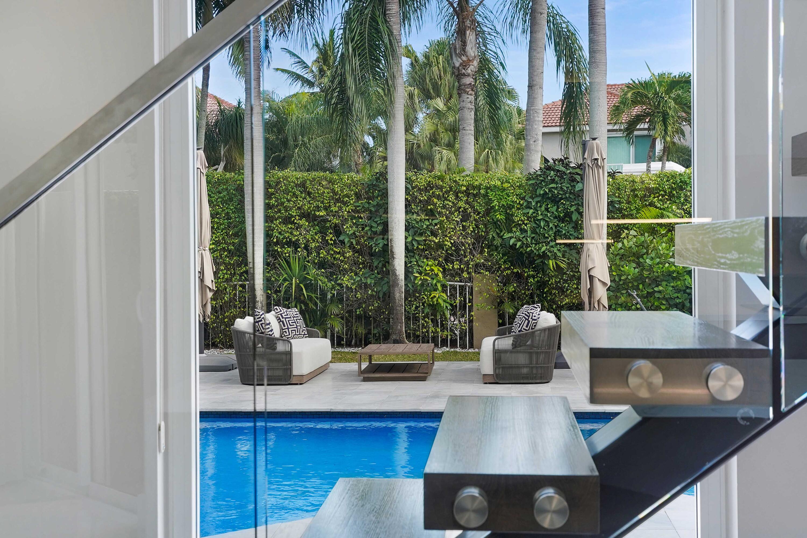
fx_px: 1166
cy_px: 269
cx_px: 404
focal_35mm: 52
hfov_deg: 38.2
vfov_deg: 26.0
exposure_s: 1/200
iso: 320
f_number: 7.1
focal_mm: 35
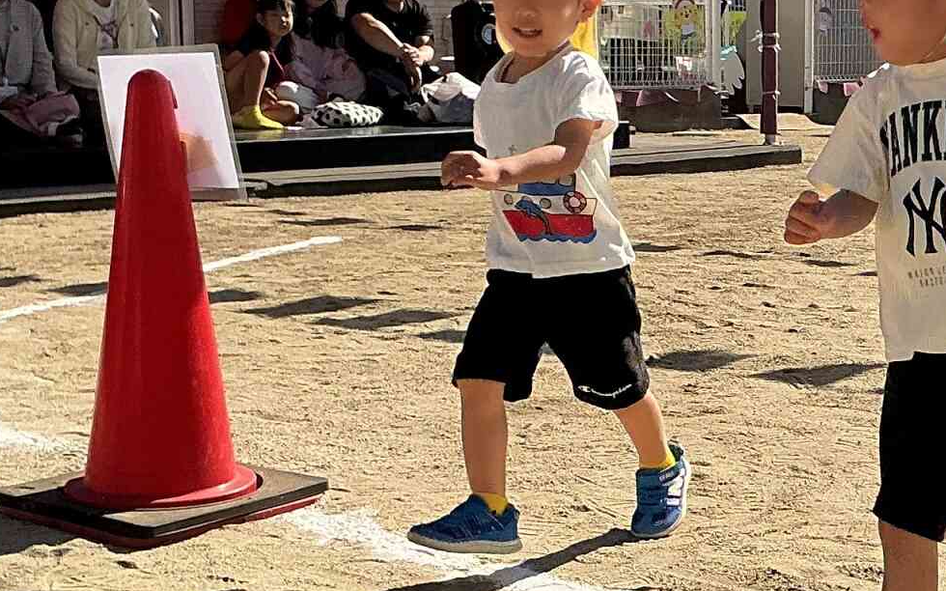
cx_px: 831
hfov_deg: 24.9
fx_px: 2088
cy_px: 299
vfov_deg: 16.1
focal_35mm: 81
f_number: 1.8
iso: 25
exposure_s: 1/2667
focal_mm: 3
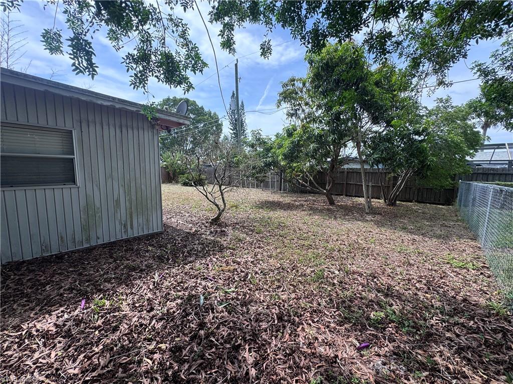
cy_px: 192
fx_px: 207
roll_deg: -0.4
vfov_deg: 85.7
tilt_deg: -6.3
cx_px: 256
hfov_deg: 102.1
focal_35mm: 14
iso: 40
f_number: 2.2
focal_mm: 2.22
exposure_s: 1/569
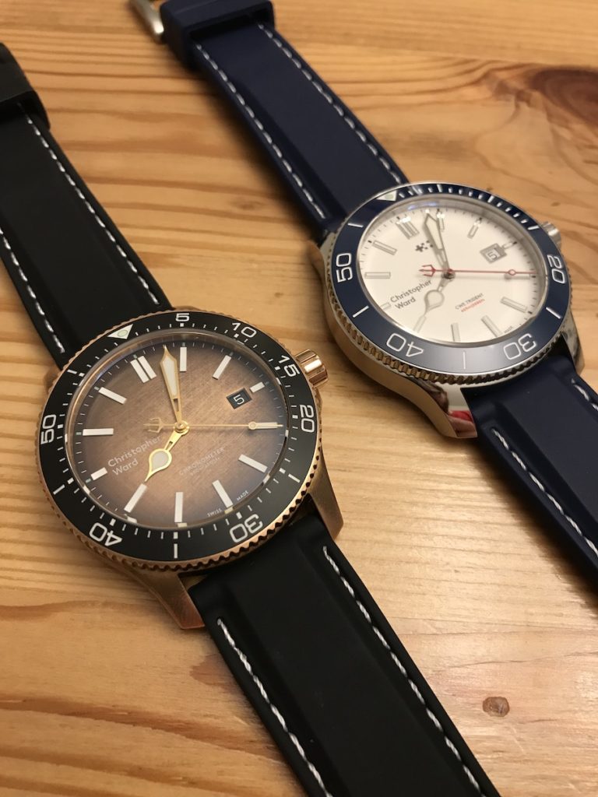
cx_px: 299
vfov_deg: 63.4
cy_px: 398
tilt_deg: -61.3
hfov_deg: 49.7
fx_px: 645
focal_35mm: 28
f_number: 1.8
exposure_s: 1/20
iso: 40
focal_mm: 3.99
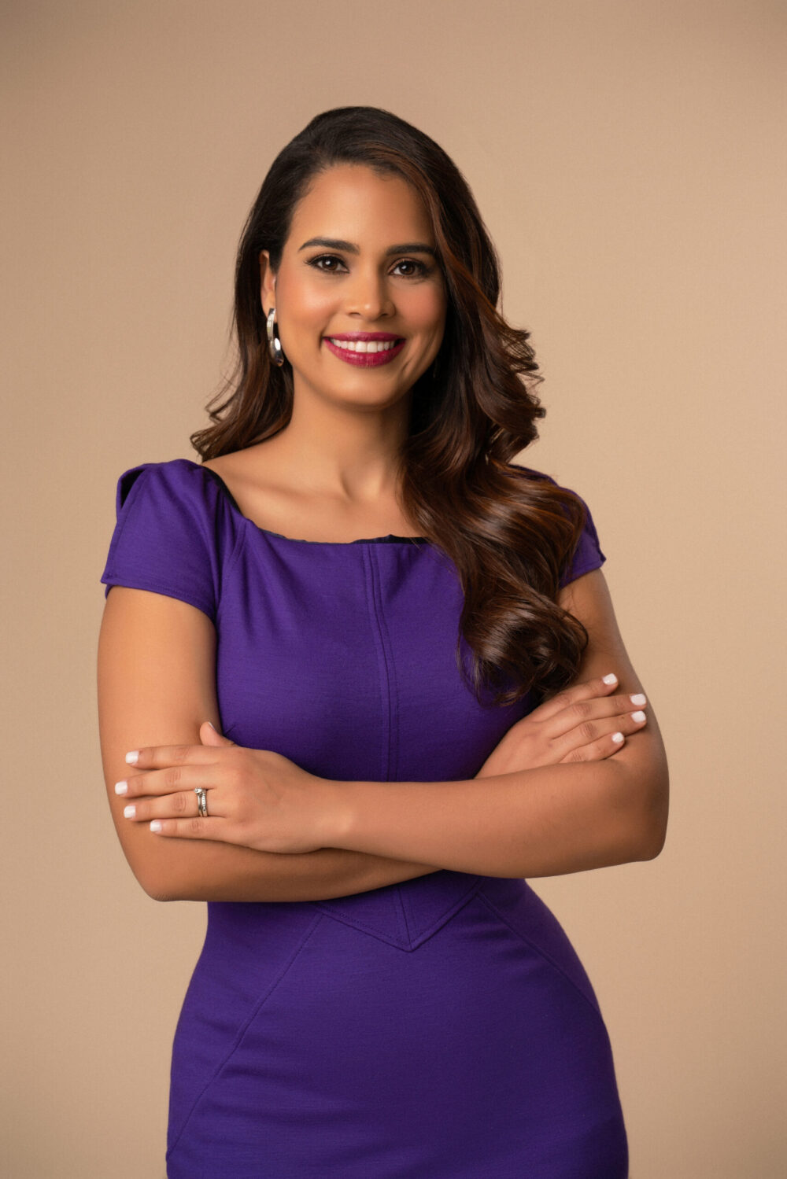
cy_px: 590
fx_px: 2458
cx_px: 394
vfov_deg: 27.0
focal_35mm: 75
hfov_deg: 18.2
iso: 100
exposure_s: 1/100
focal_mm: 75
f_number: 5.6
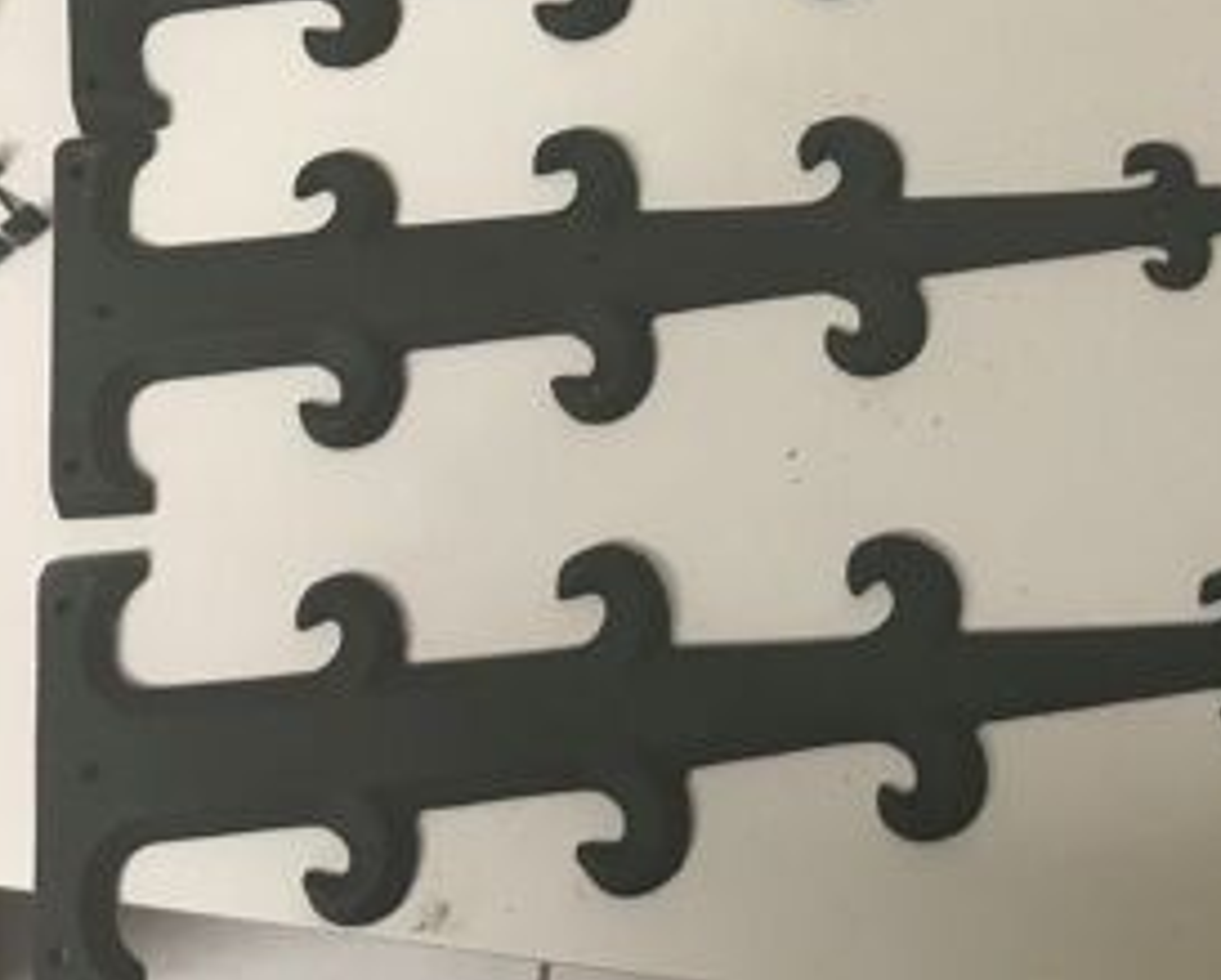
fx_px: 1736
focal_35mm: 48
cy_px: 179
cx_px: 635
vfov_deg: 30.6
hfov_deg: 38.7
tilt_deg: -72.0
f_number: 1.8
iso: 40
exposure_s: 1/17
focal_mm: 3.99
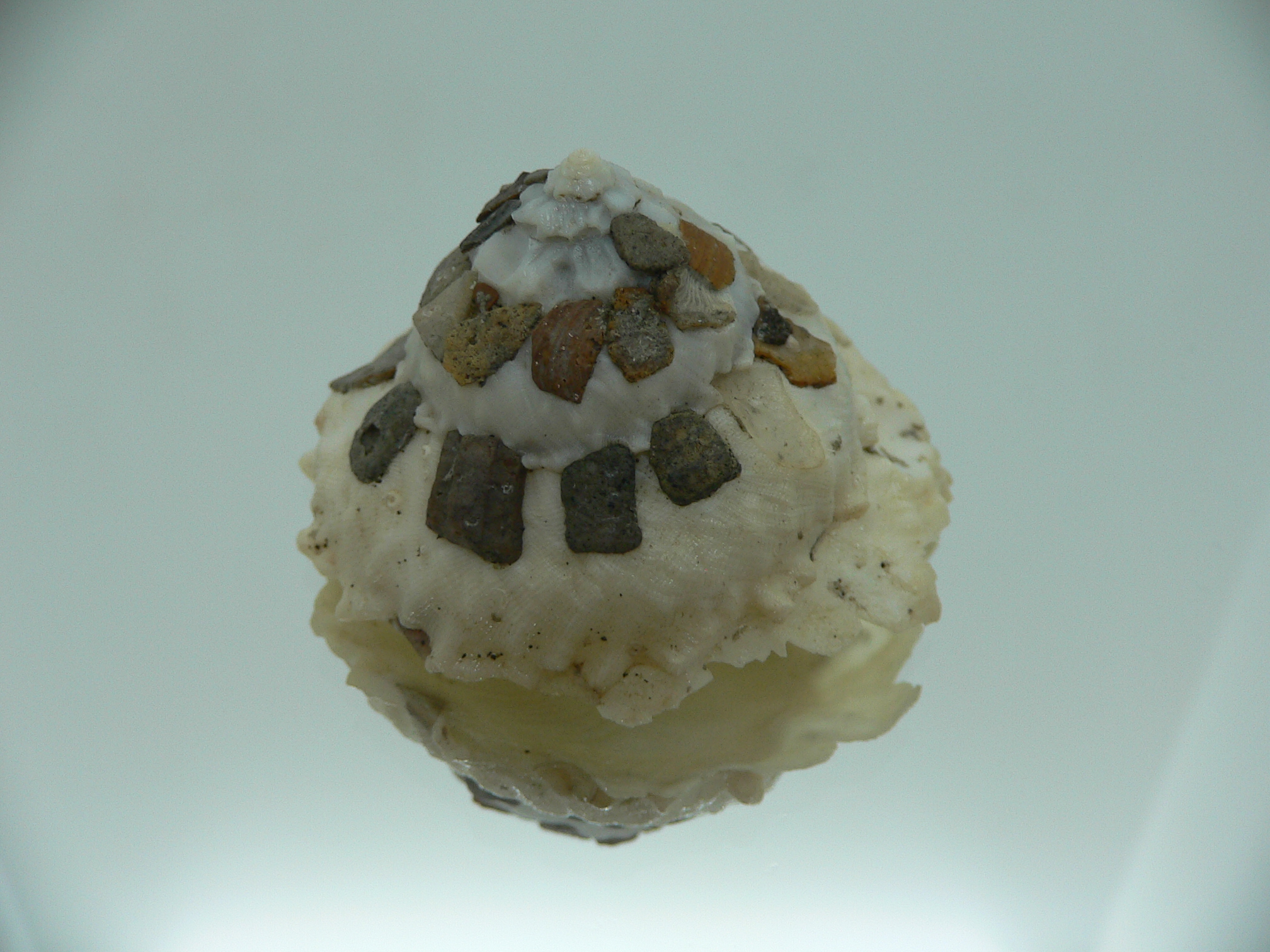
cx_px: 635
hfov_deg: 52.6
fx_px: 1284
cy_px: 476
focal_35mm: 35
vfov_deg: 40.7
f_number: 2.8
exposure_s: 1/60
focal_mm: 4.6
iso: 80
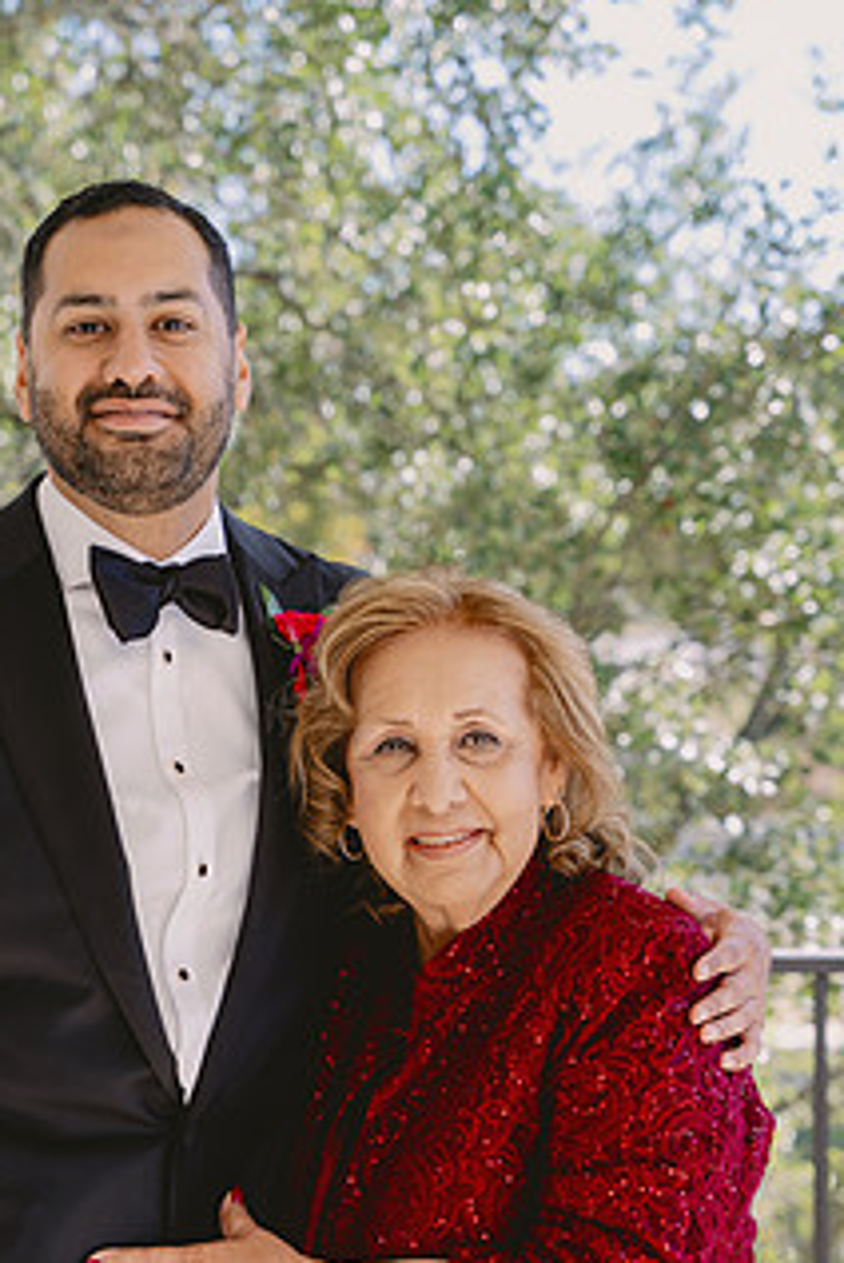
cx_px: 295
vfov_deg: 21.6
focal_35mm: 94
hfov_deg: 14.6
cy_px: 869
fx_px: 3298
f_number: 4
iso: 100
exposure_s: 1/160
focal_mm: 66.3
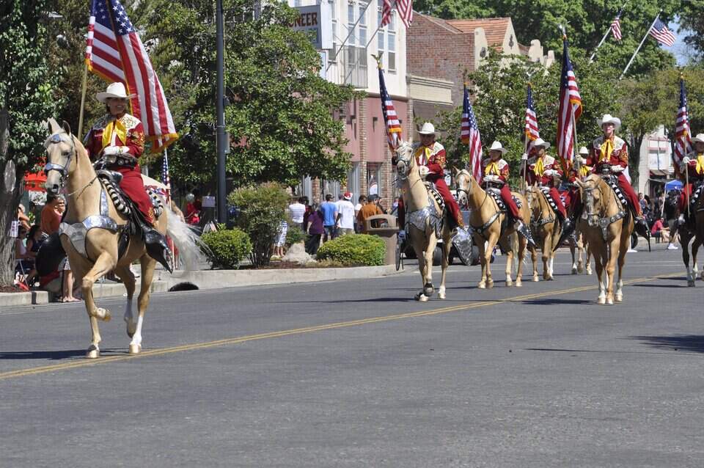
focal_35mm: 188
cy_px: 234
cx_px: 352
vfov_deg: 7.3
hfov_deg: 11.0
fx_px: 3663
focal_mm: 125
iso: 200
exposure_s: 1/400
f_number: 10
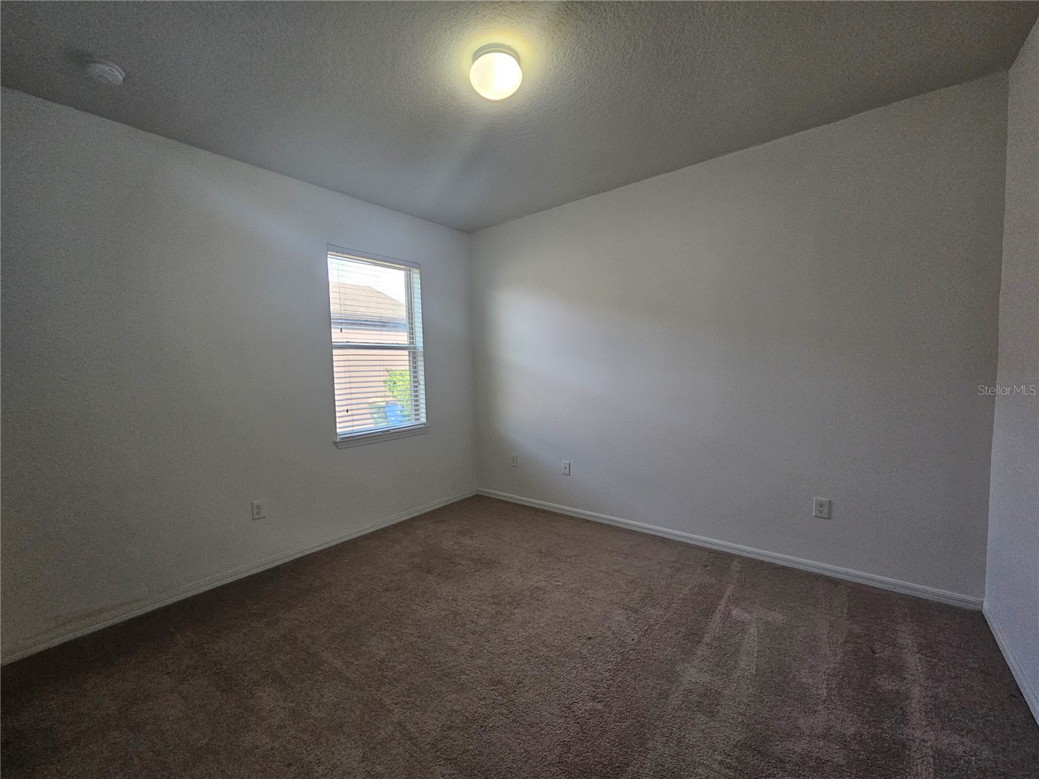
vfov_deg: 89.9
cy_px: 390
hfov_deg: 106.2
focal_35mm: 13
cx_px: 520
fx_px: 390
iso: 160
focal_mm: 2.2
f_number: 2.2
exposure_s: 1/60
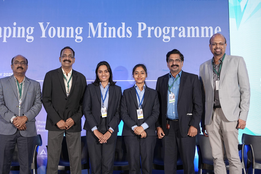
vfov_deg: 23.4
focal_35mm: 58
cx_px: 125
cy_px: 88
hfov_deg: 34.5
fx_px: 420
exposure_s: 1/160
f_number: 5
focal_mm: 55
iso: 1000
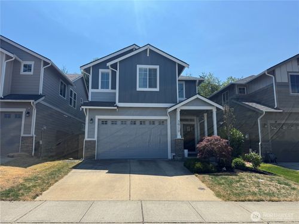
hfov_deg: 71.6
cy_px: 112
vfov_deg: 56.8
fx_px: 207
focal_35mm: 24
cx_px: 150
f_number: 1.78
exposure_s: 1/4950
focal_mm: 6.76
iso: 80
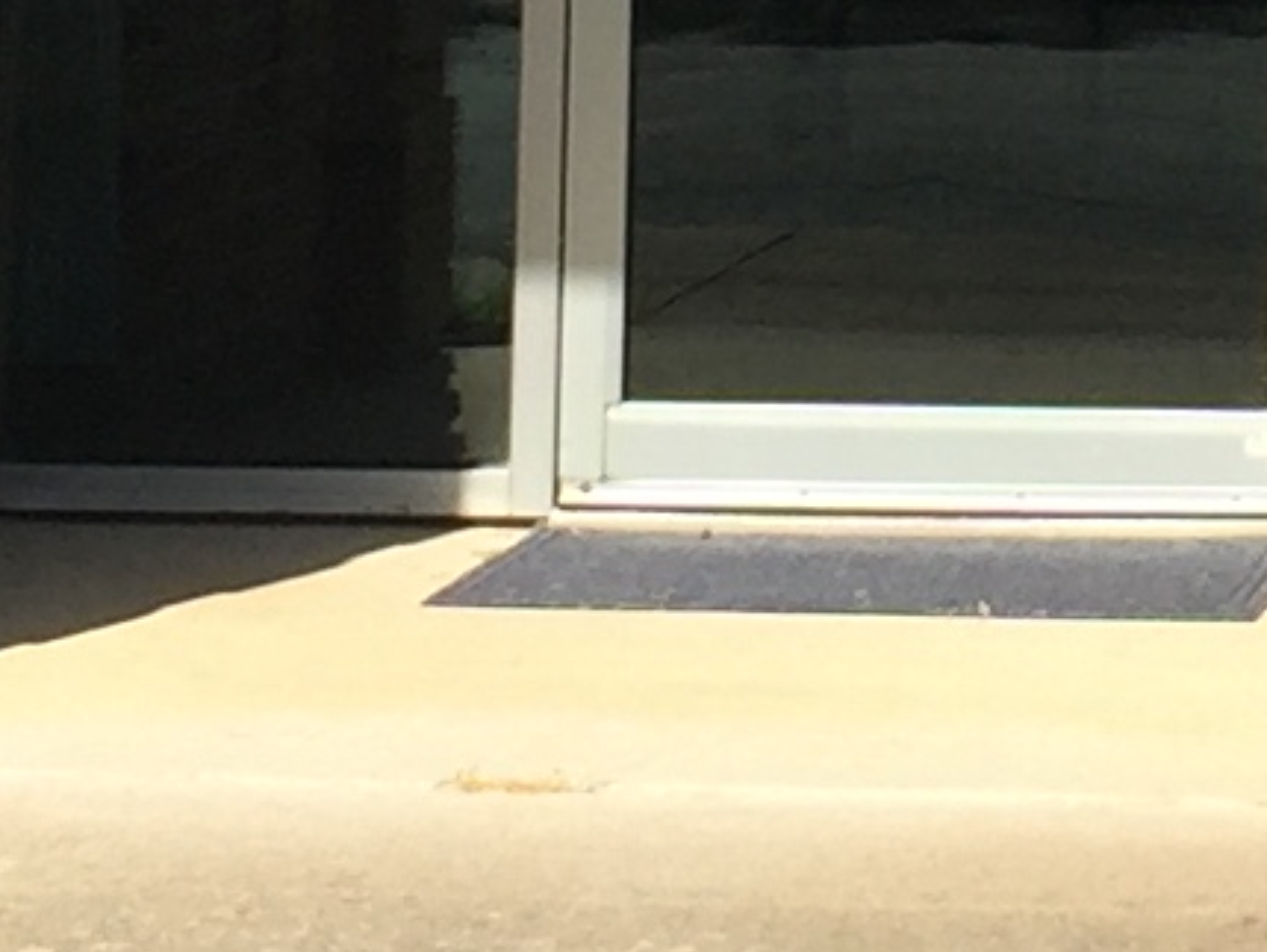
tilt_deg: +2.1
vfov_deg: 6.6
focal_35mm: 220
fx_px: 8057
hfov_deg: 8.8
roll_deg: -1.5
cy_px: -920
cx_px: 1691
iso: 32
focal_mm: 4.15
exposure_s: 1/1236
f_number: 2.2
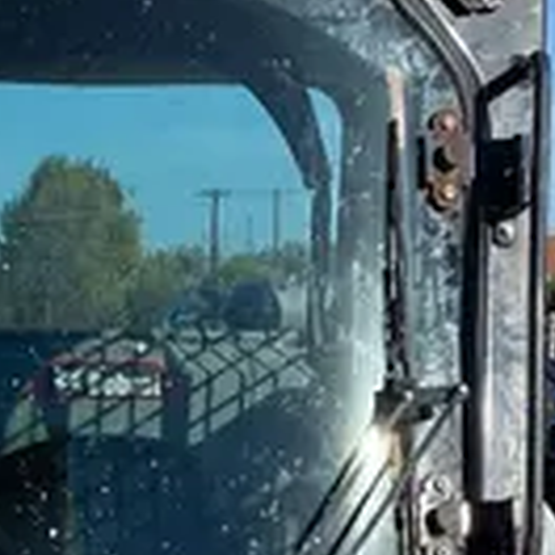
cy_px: 1125
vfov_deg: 12.1
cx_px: 97
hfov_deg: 13.6
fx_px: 2322
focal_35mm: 128
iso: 32
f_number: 1.8
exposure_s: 1/2967
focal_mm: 4.25
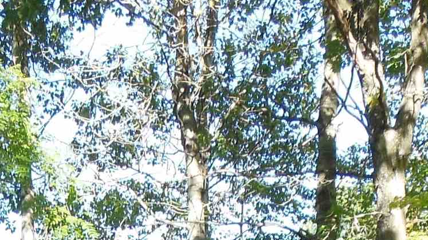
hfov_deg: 16.4
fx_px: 1475
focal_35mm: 130
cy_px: 640
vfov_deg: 8.3
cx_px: 92
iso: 125
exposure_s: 1/160
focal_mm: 5.2
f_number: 3.3
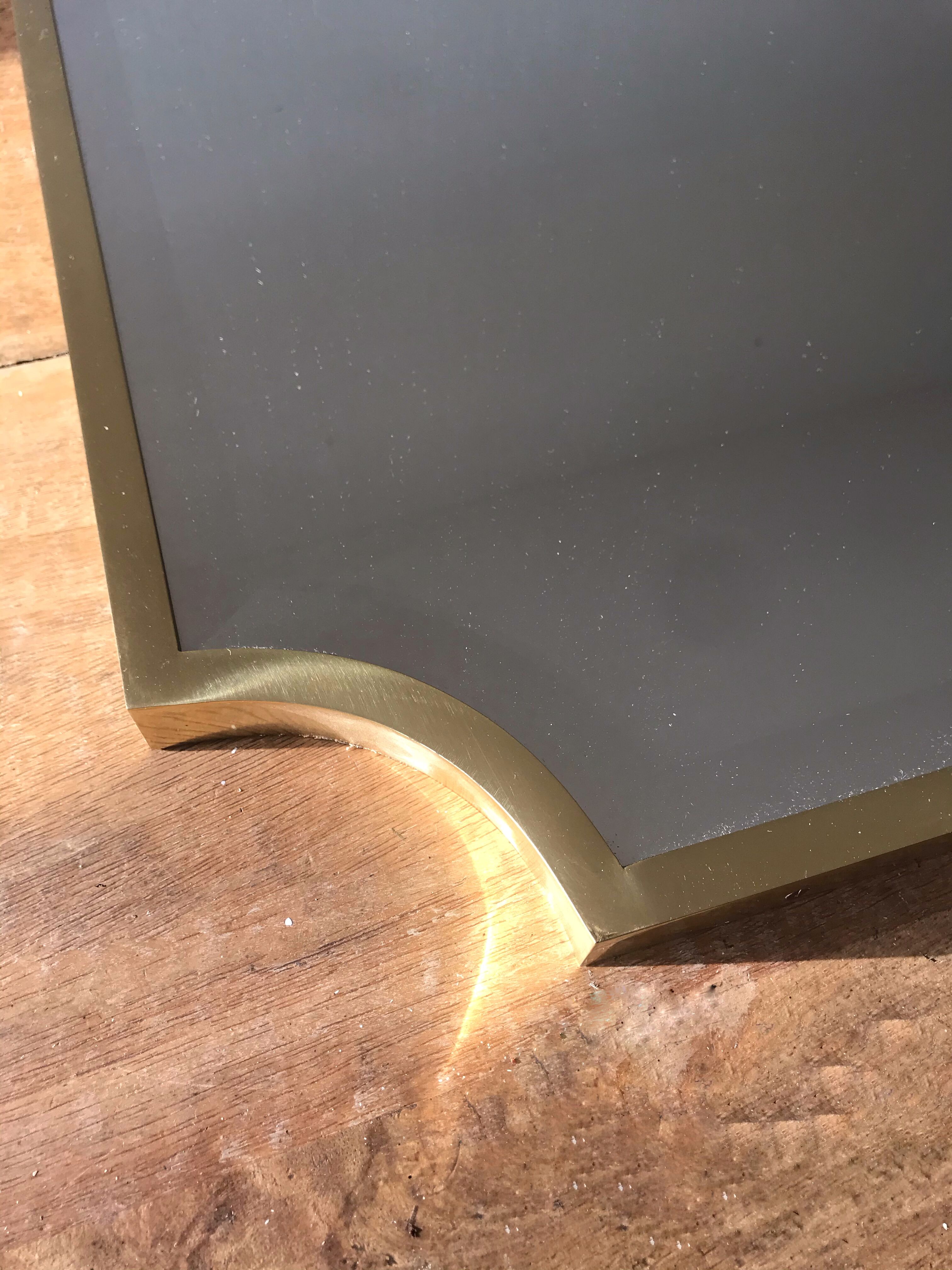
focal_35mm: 28
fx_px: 1027
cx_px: 476
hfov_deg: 49.7
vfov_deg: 63.4
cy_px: 635
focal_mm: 3.99
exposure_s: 1/100
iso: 25
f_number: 1.8
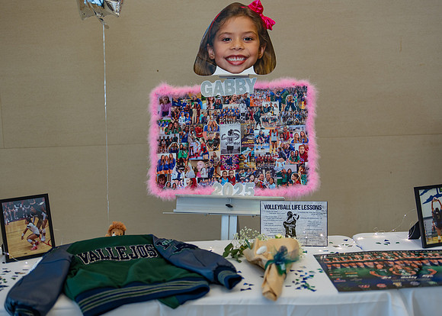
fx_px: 658
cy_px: 158
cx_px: 221
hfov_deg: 37.2
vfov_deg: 27.0
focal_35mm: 52
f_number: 1.2
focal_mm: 50
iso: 160
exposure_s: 1/320
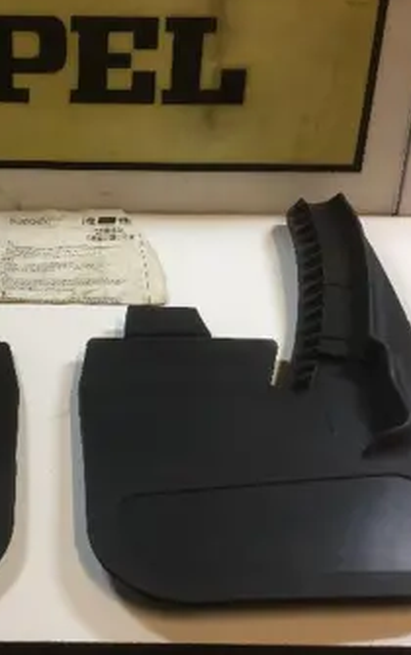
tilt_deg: -37.8
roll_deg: -0.4
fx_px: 787
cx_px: 63
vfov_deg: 45.2
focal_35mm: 44
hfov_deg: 28.4
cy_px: 334
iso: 125
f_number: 2.2
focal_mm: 4.15
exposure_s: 1/33
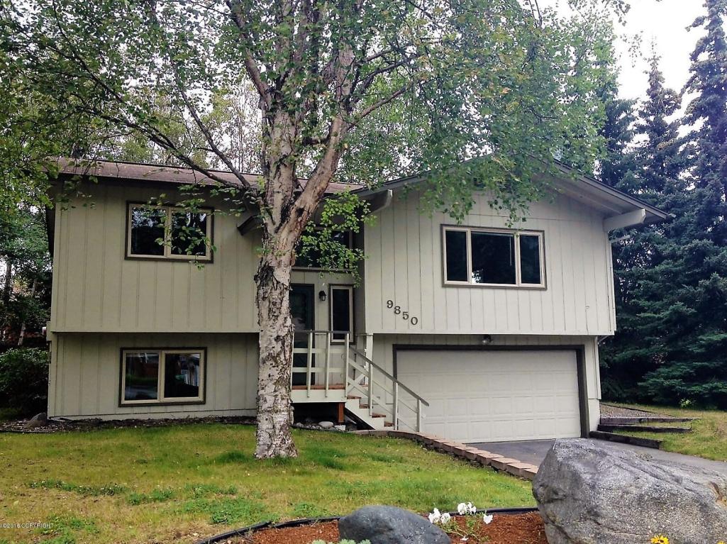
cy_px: 272
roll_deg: +1.5
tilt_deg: +7.9
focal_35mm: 35
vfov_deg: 40.6
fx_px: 734
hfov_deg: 52.7
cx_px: 364
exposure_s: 1/259
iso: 50
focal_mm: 4.28
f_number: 2.4
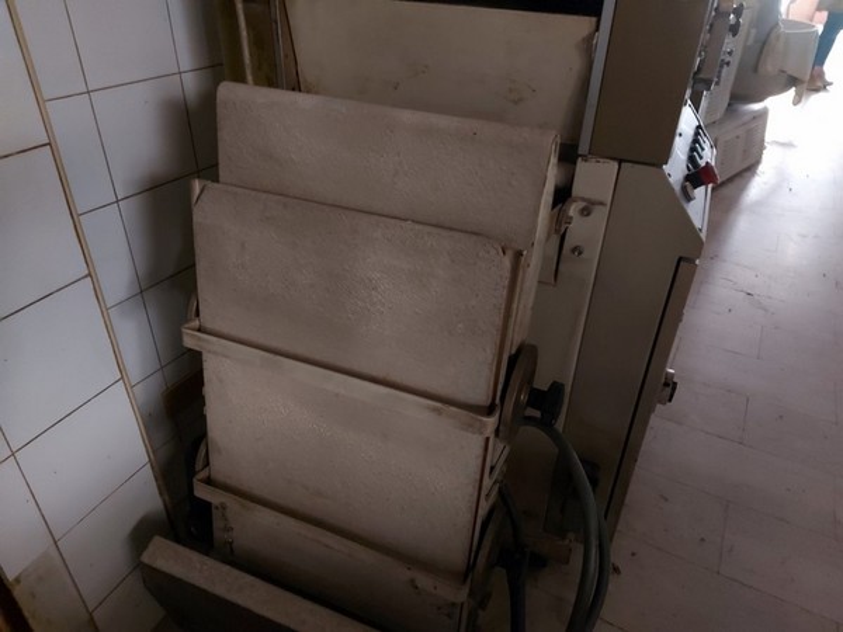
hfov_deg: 71.6
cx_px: 422
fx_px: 584
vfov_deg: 56.8
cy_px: 316
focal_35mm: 24
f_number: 1.8
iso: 800
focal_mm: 5.23
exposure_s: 1/17
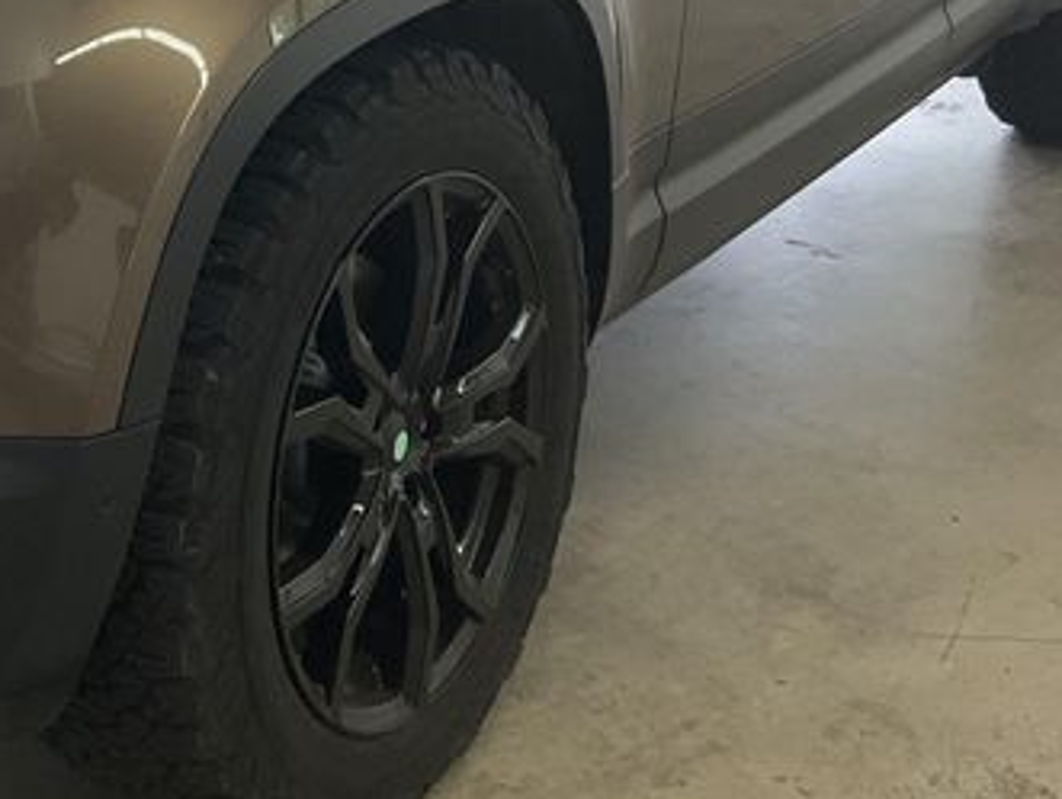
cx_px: 39
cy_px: -77
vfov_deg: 20.1
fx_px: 2150
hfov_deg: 26.5
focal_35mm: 70
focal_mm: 3
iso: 64
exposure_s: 1/84
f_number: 1.8
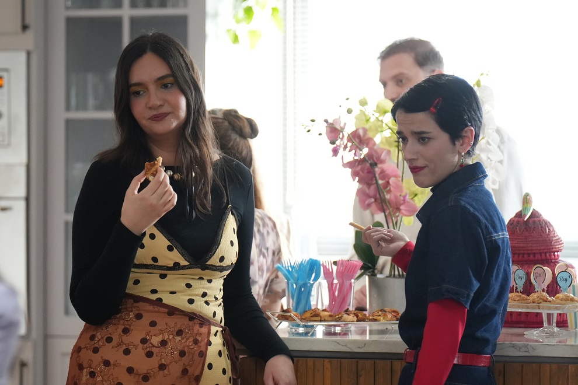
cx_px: 289
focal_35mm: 165
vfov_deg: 8.3
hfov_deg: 12.5
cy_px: 192
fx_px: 2649
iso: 5000
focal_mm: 110
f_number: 2.8
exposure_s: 1/100
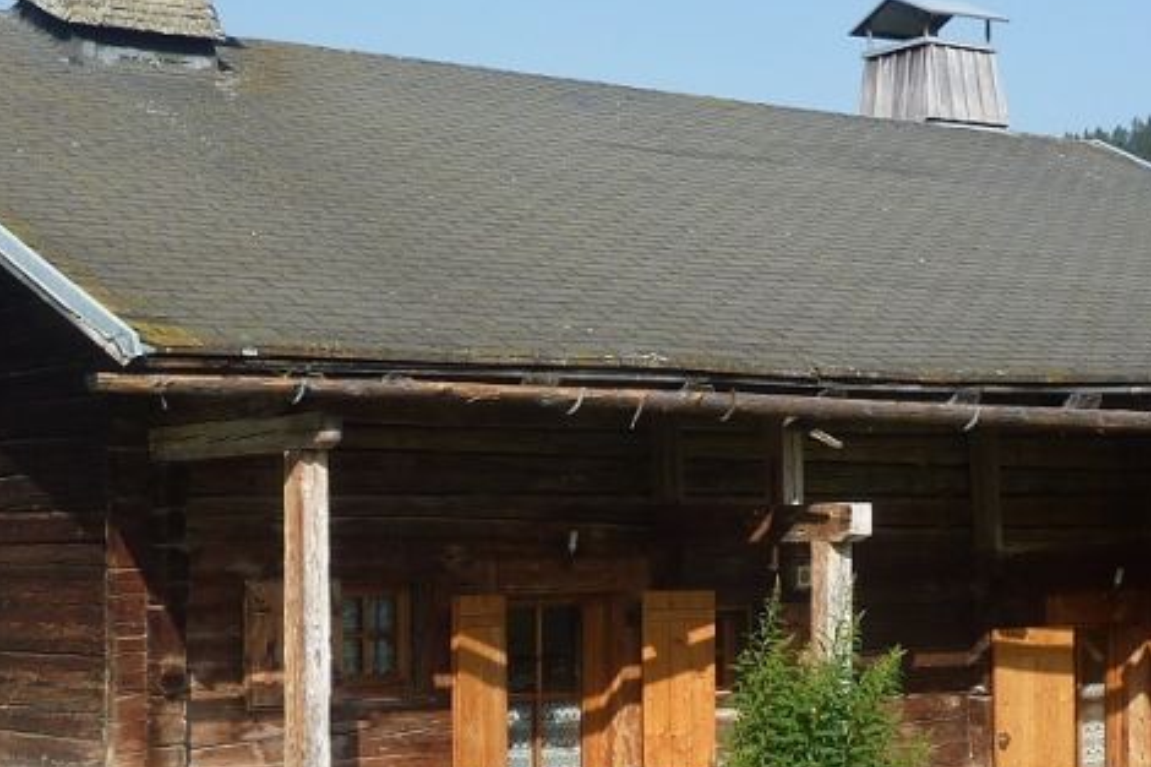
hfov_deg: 27.7
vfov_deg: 18.6
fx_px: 2333
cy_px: 477
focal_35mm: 73
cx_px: 553
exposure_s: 1/500
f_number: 4
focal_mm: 5
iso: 80
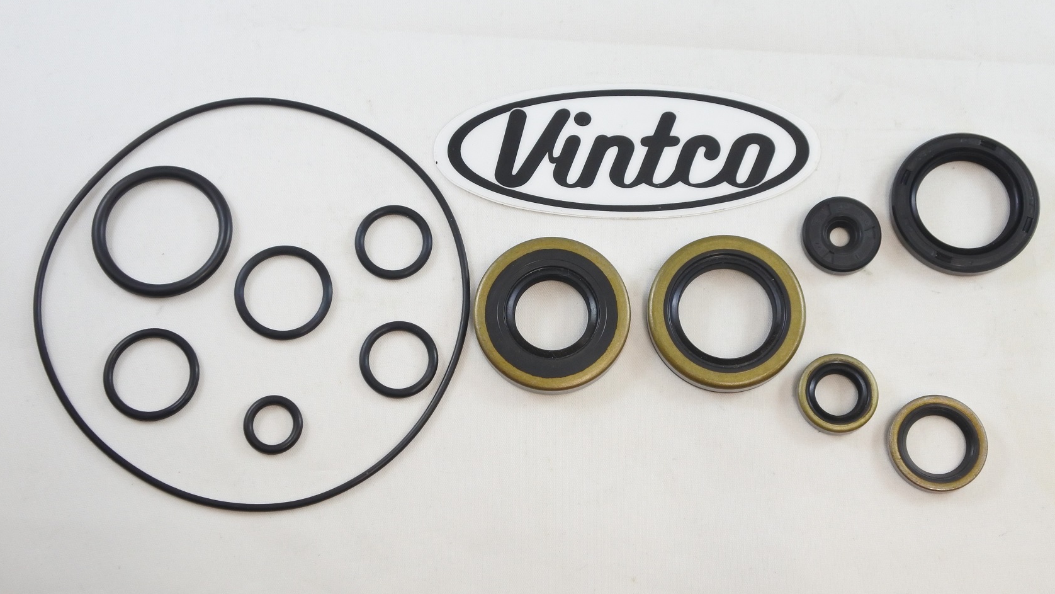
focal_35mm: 55
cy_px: 299
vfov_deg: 21.8
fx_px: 1539
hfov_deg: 37.8
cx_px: 531
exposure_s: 1/125
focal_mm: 19.3
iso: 560
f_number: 4.5
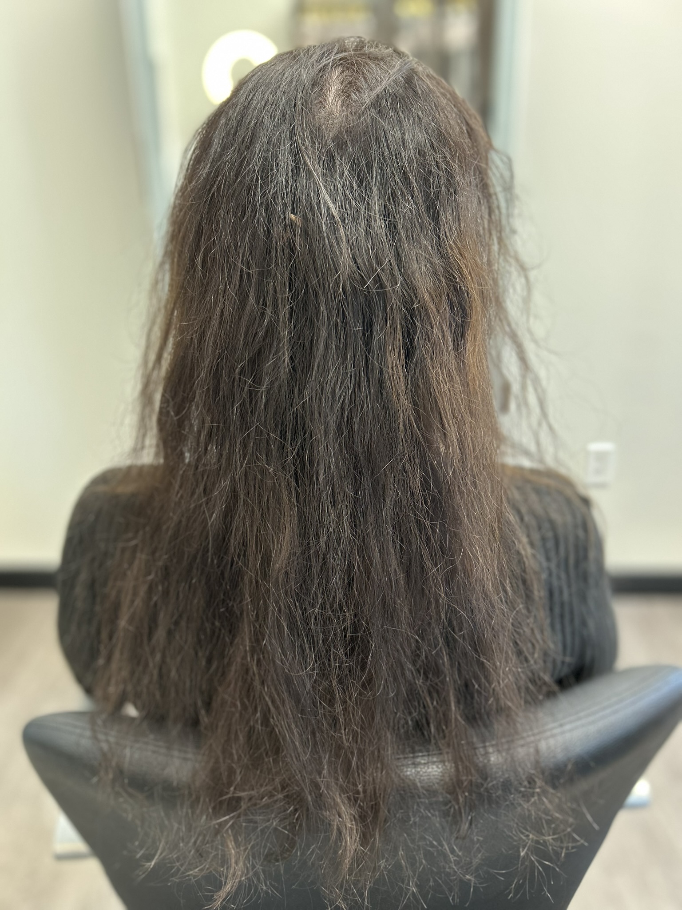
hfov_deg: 53.1
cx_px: 341
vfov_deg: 67.3
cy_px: 455
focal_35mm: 26
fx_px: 683
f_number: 1.5
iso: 160
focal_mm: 5.7
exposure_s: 1/60
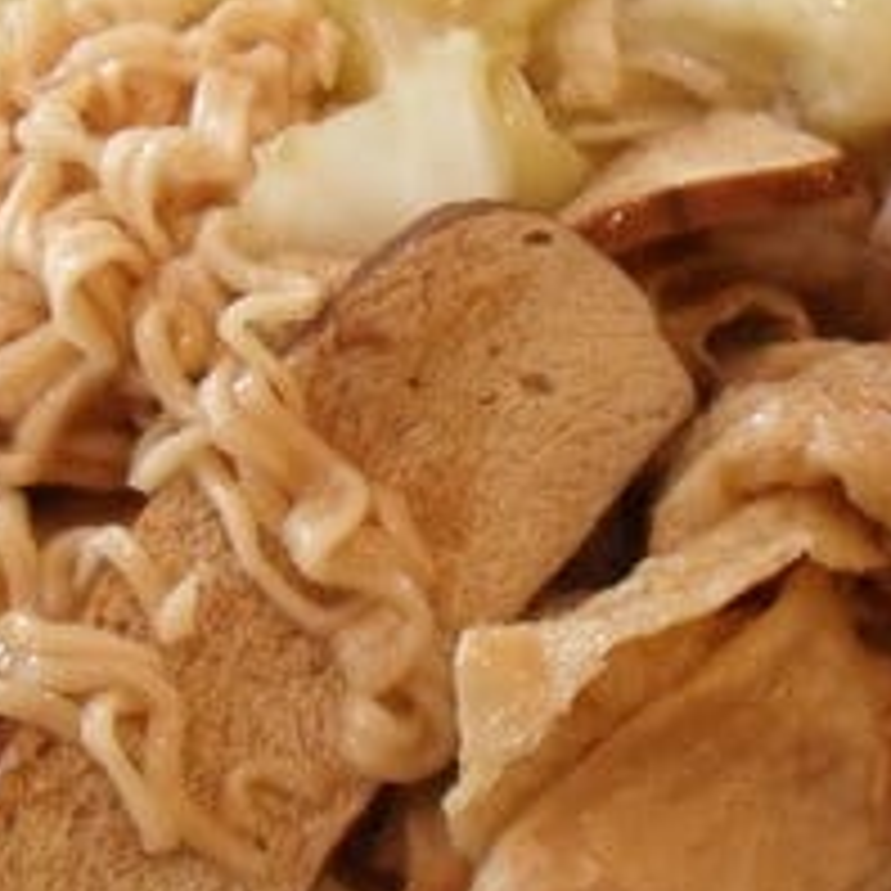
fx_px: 2271
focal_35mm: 78
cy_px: 538
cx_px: 441
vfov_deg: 22.2
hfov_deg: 22.2
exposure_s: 1/30
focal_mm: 6.2
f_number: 2.8
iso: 320
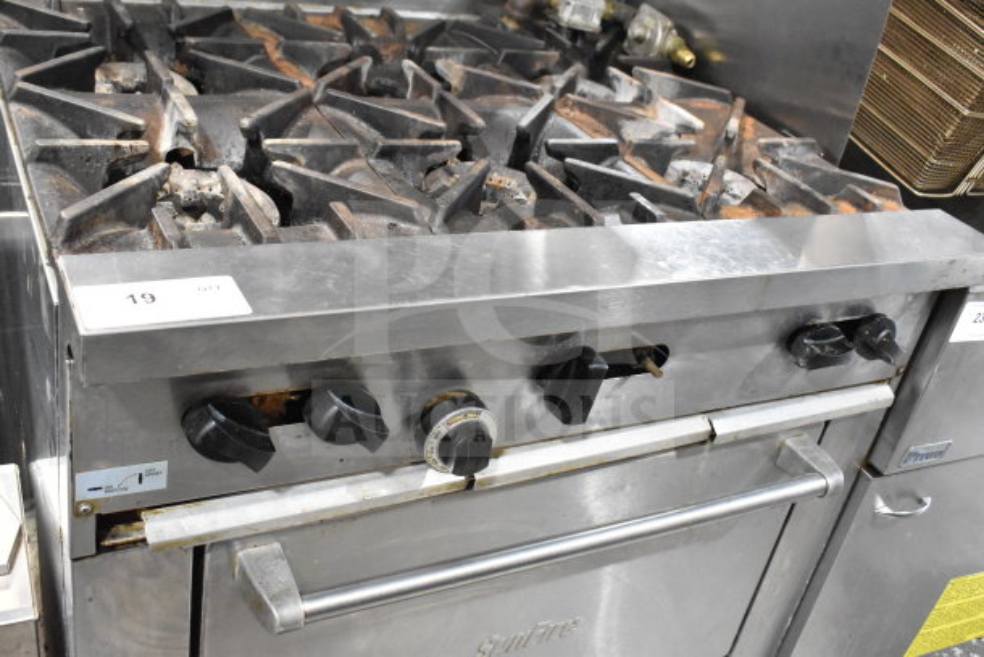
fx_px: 984
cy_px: 328
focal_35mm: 36
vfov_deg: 36.9
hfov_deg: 53.1
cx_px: 492
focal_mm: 24
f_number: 5.6
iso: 6400
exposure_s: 1/125
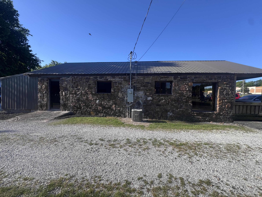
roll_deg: -0.7
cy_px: 98
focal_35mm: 14
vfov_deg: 85.7
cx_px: 131
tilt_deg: -3.0
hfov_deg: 102.1
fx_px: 106
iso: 40
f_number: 2.2
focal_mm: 2.22
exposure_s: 1/741
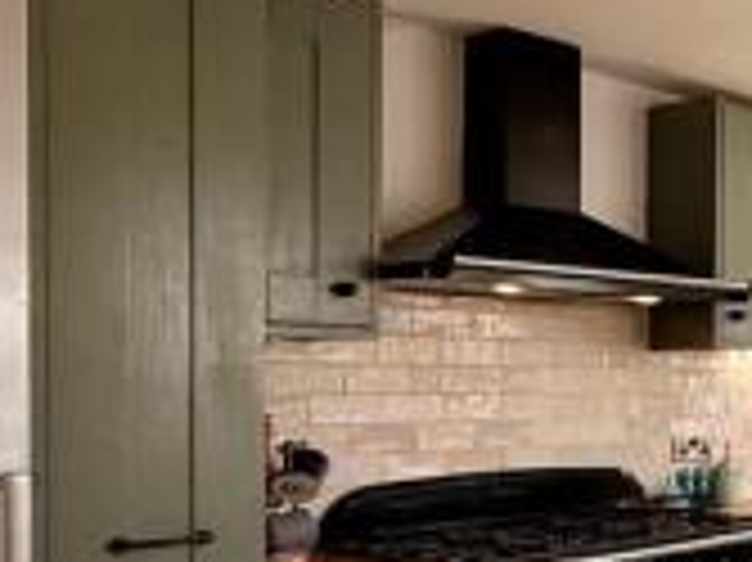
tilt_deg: -0.1
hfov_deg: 26.2
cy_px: 389
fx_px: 1064
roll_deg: -0.2
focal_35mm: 49
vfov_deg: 29.4
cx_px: 1173
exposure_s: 1/195
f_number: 2.2
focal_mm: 2.22
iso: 64
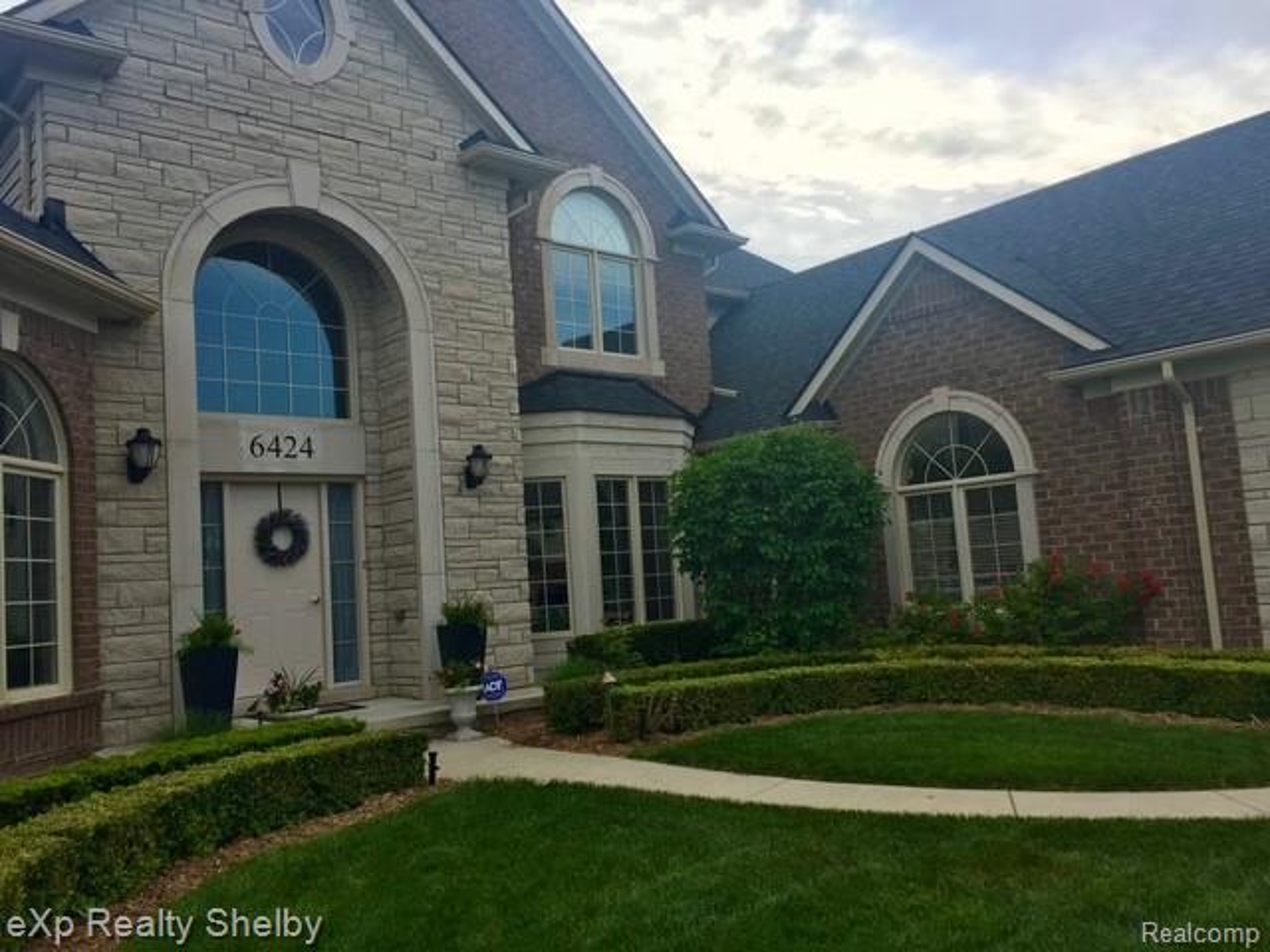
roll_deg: +3.9
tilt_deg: +6.9
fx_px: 1064
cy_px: 476
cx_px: 635
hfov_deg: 61.7
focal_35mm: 29
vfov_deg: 48.2
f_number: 2.2
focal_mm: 4.15
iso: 32
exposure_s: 1/1522
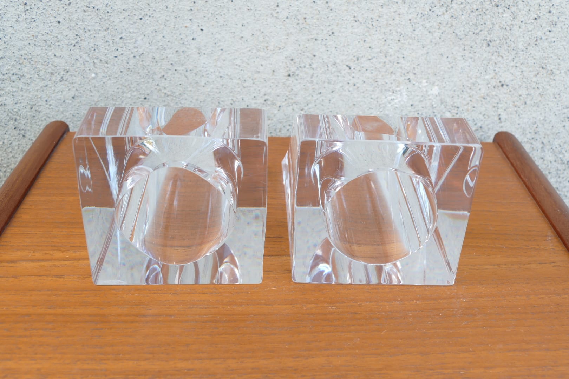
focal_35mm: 39
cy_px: 190
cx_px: 284
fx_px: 616
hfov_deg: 49.6
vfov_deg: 34.2
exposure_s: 1/80
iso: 200
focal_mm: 14.24
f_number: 4
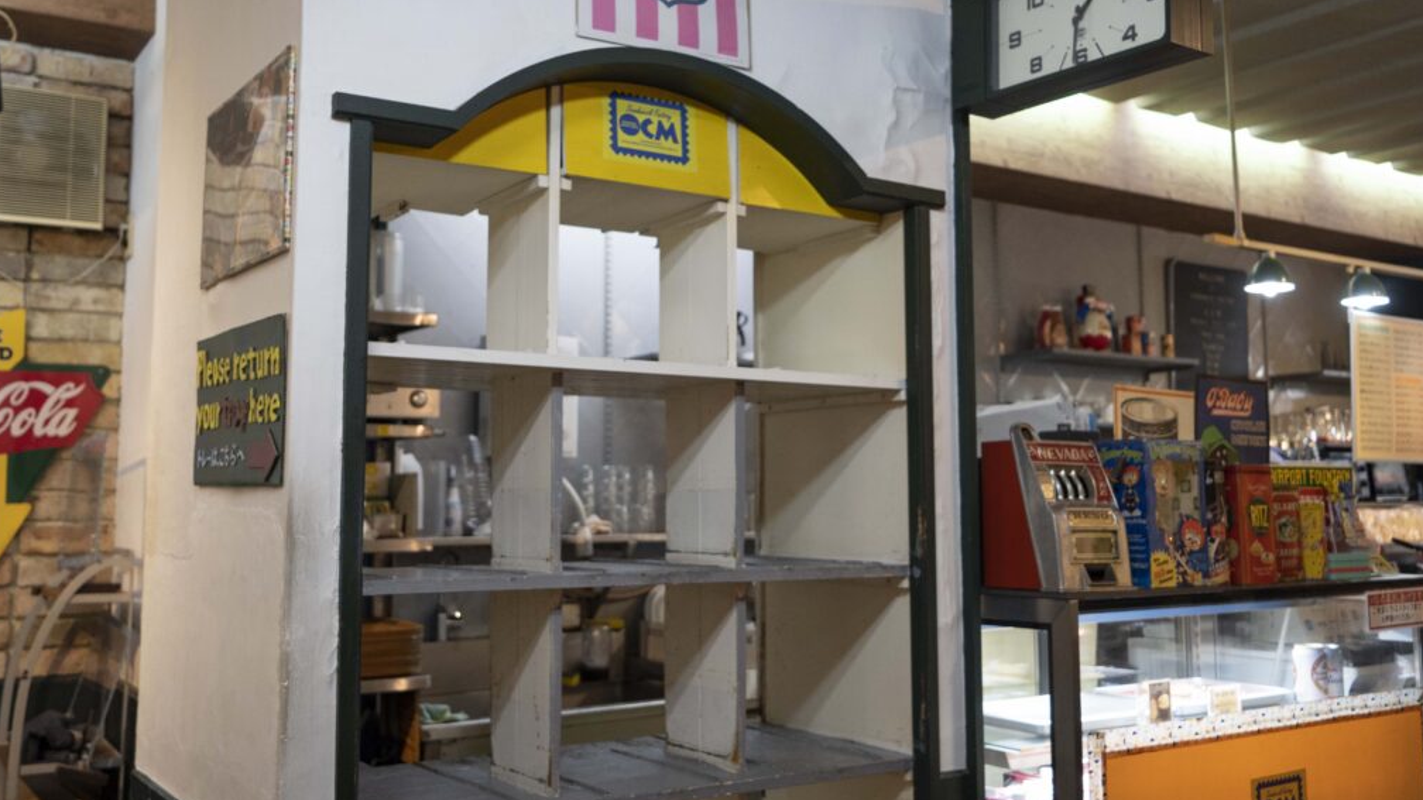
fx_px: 1245
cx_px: 704
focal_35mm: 33
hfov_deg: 59.5
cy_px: 365
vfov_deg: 35.6
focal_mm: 31
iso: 2000
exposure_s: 1/160
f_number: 4.5
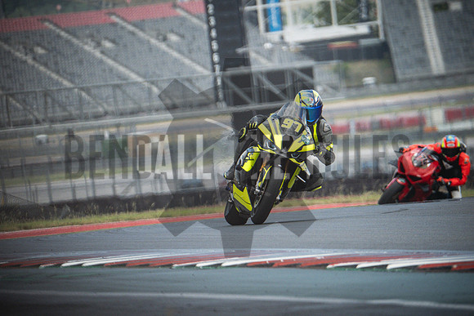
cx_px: 237
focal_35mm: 600
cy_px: 158
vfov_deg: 2.3
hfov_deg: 3.4
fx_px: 7901
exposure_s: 1/2500
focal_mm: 400
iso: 3200
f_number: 5.6
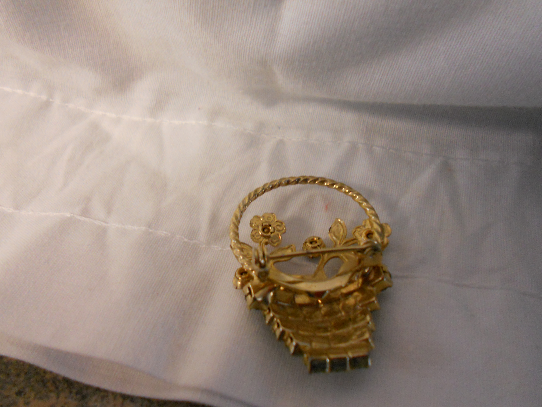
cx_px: 271
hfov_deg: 56.8
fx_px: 501
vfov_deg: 44.2
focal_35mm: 32
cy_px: 204
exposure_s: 1/30
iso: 400
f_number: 3.5
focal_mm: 5.8
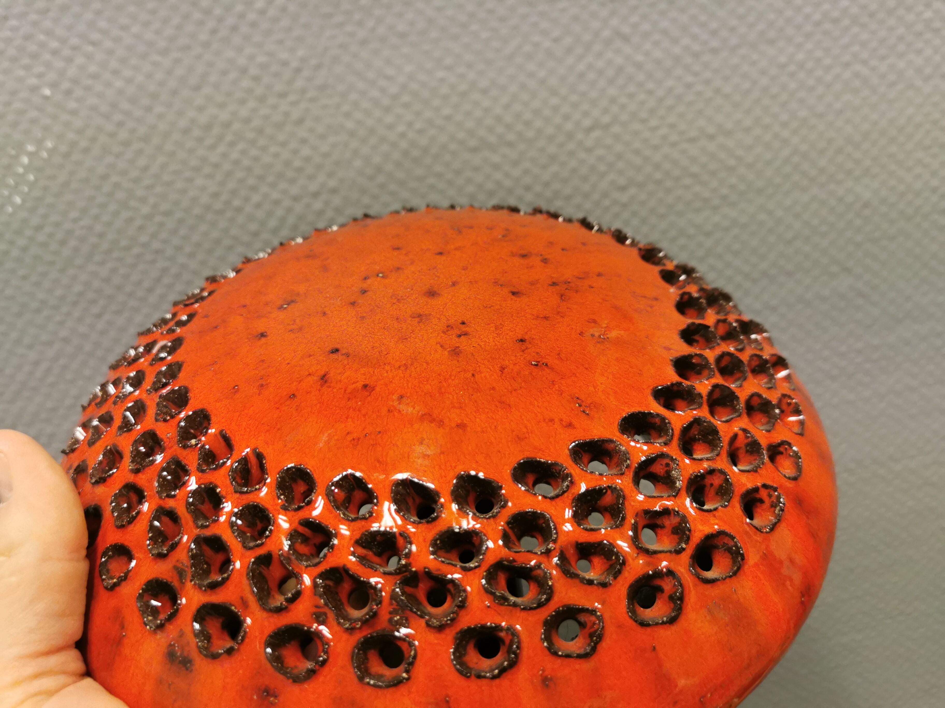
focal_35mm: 27
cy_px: 354
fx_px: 737
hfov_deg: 65.3
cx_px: 472
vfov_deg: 51.4
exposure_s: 1/60
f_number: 1.6
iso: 200
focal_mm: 5.56
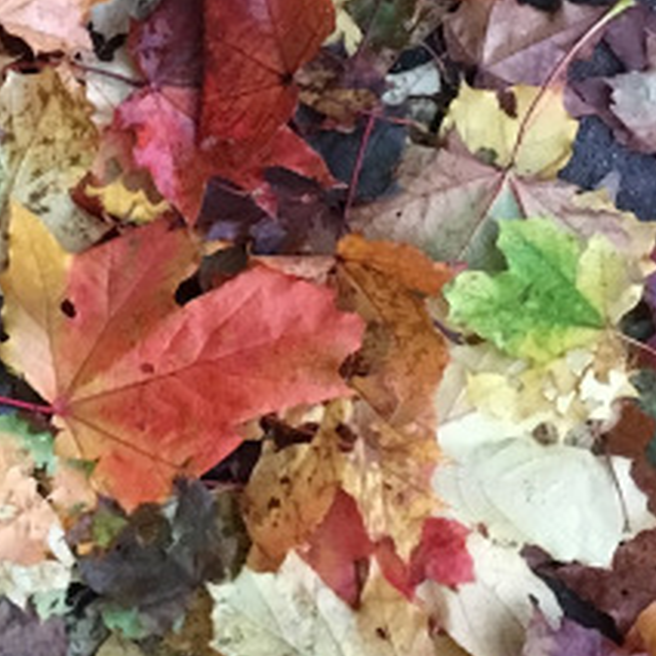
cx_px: -105
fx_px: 2187
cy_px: 62
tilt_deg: -72.2
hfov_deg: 16.4
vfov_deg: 16.8
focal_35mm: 102
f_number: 2.2
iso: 320
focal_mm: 4.15
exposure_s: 1/15
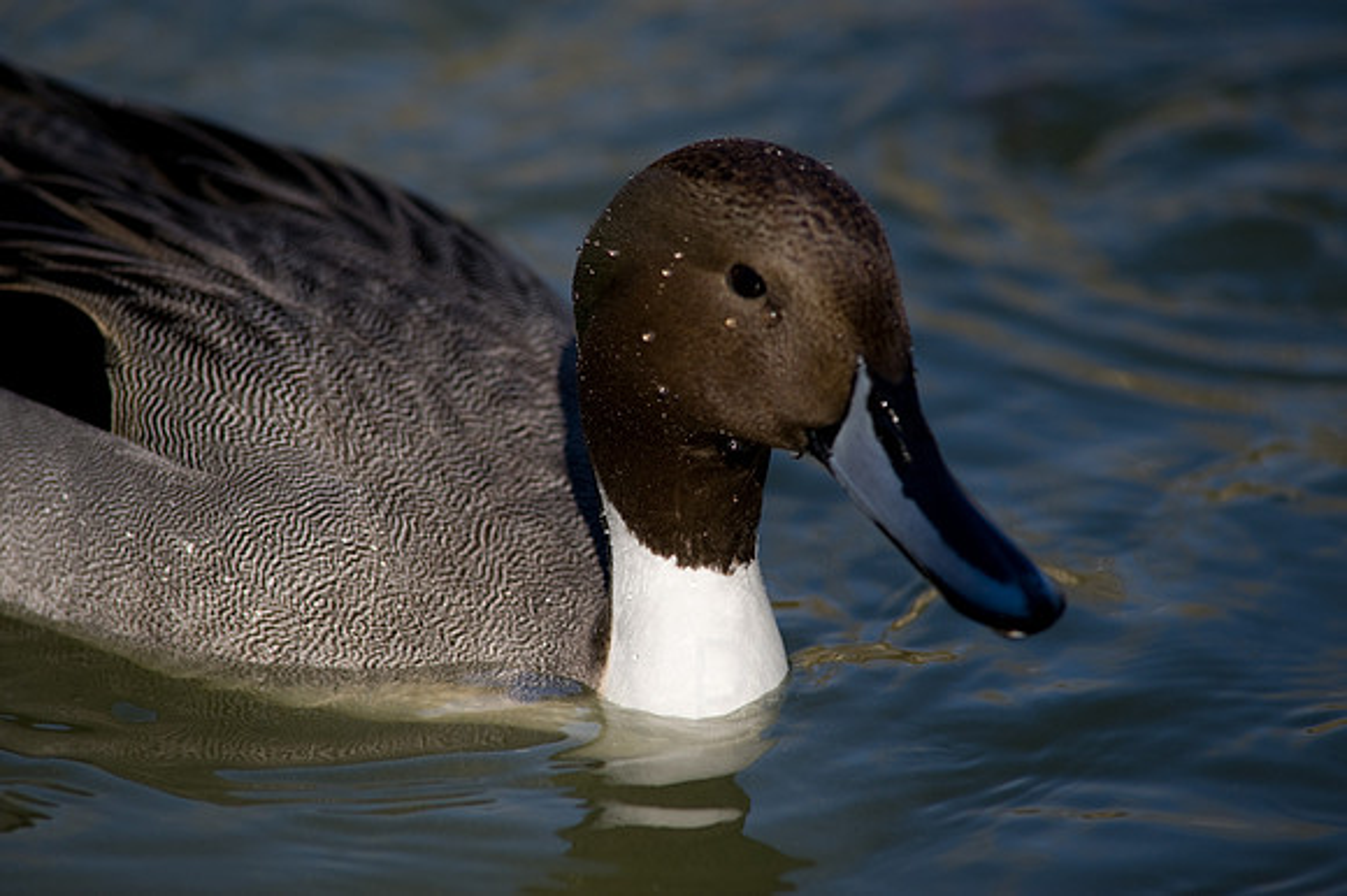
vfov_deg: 4.6
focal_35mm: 300
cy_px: 448
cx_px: 674
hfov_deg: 6.9
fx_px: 11218
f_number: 6.3
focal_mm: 300
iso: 200
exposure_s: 1/640
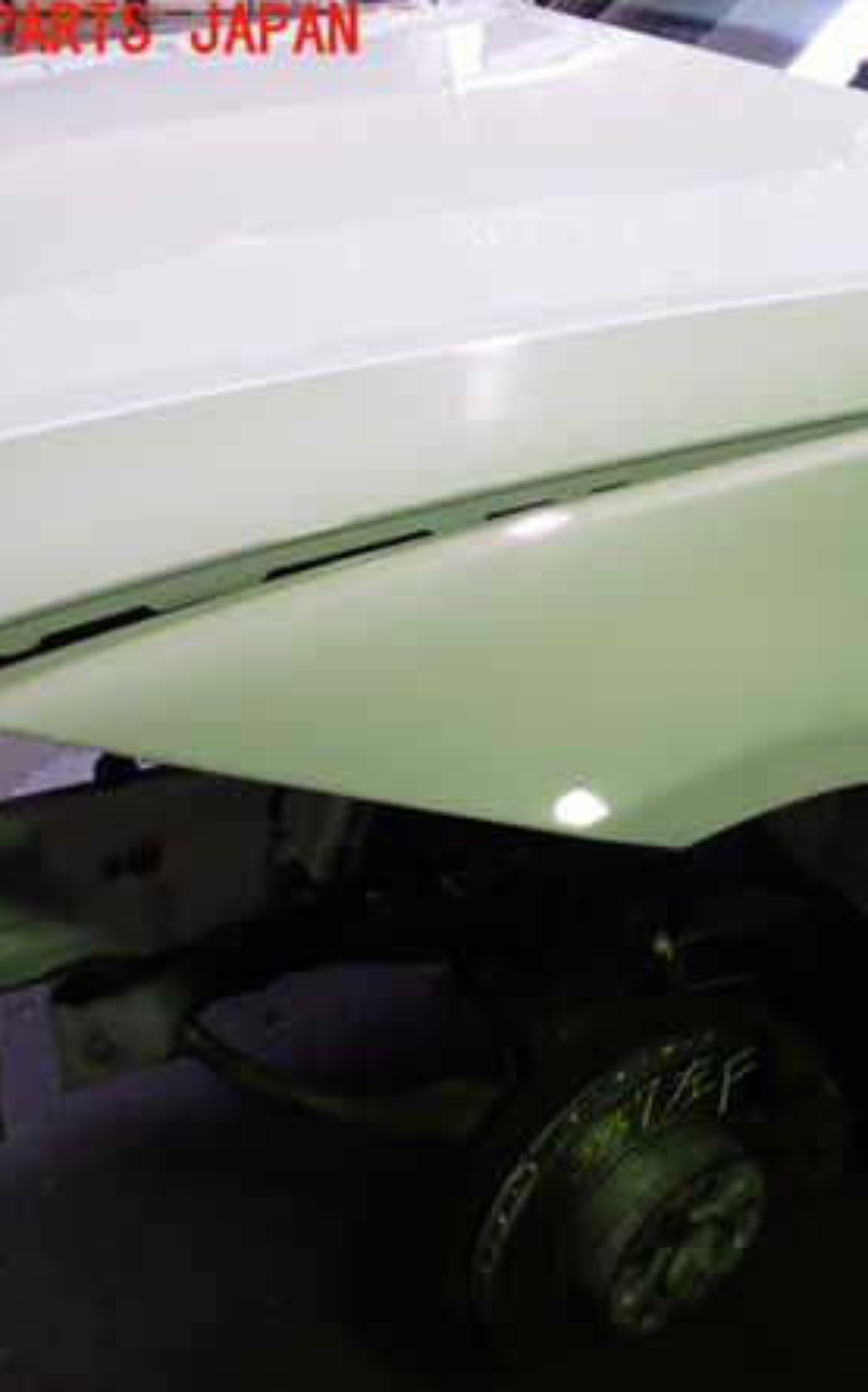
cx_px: 730
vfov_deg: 46.2
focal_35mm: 43
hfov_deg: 29.0
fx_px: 1630
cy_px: 699
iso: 200
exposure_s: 1/40
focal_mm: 5.4
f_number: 2.3
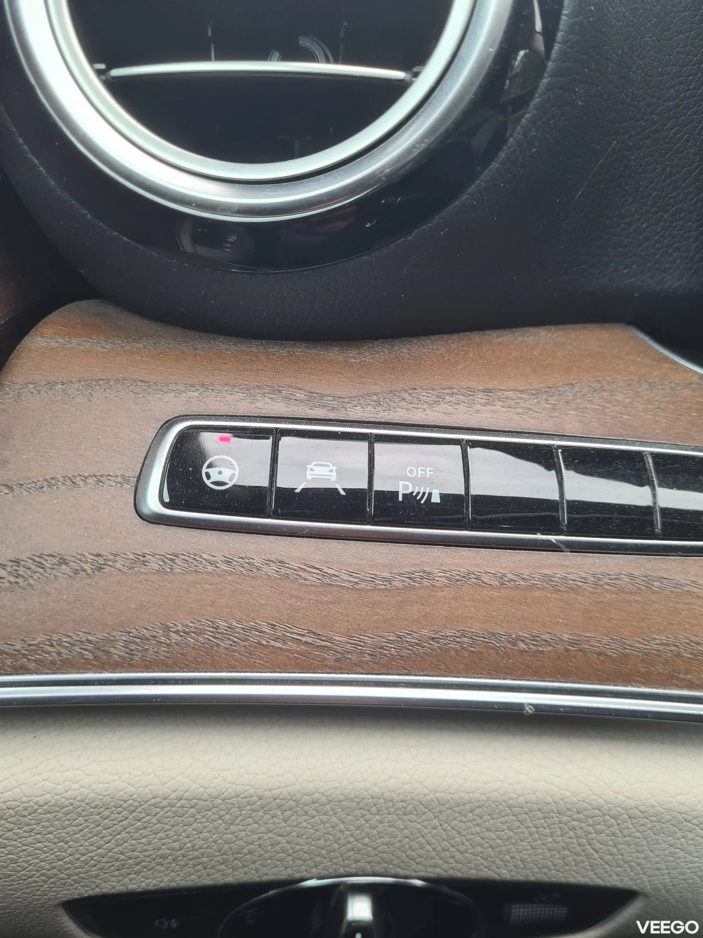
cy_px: 469
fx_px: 704
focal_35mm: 26
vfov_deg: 67.3
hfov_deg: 53.1
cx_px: 352
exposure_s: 1/102
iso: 50
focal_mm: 5.4
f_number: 1.8
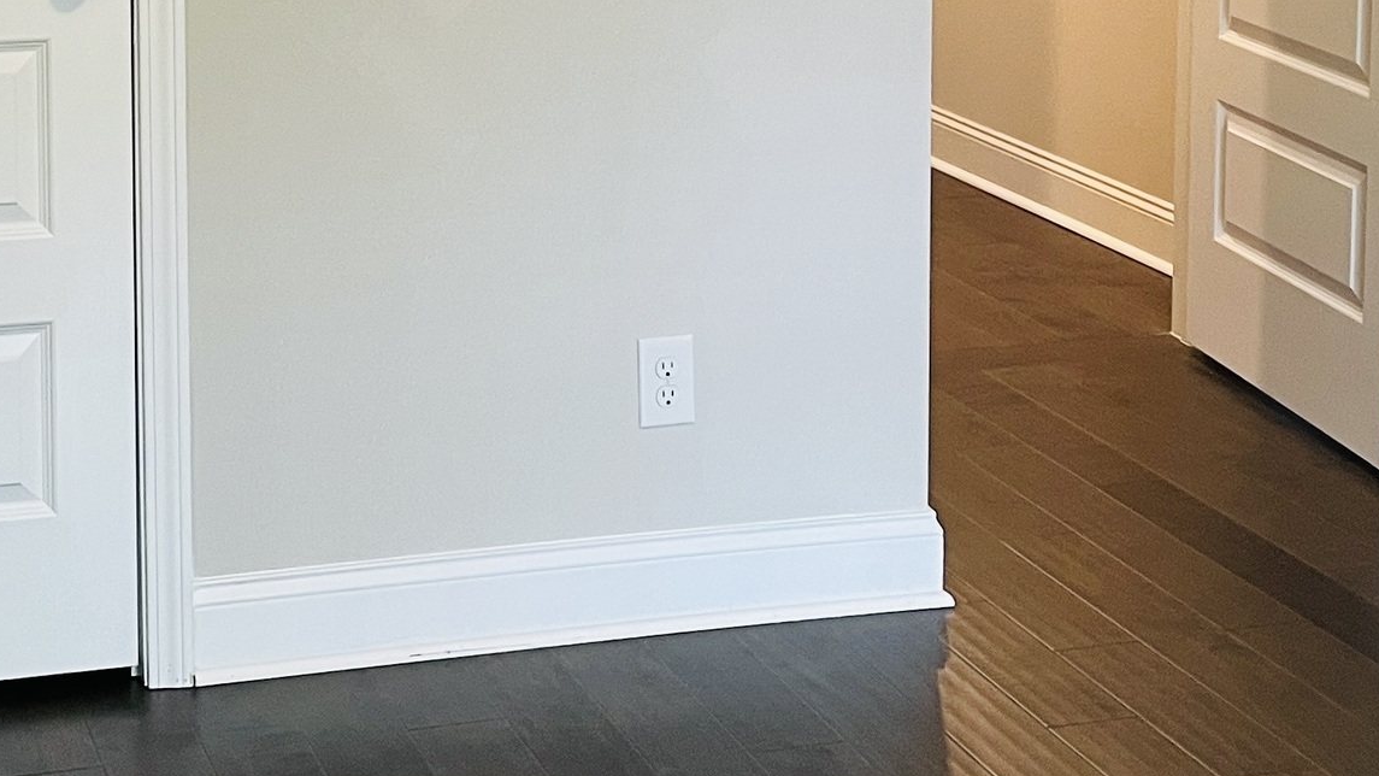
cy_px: -41
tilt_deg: -8.4
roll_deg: +1.3
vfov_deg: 15.5
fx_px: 2779
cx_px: 408
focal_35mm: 76
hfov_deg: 27.6
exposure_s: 1/60
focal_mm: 5.1
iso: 160
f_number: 1.6
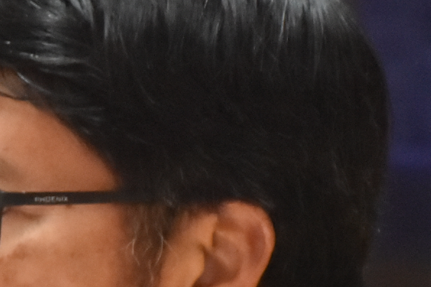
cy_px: 446
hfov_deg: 2.6
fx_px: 9489
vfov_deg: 1.7
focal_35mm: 793
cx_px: -184
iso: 2000
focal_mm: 105
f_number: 5.6
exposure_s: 1/100
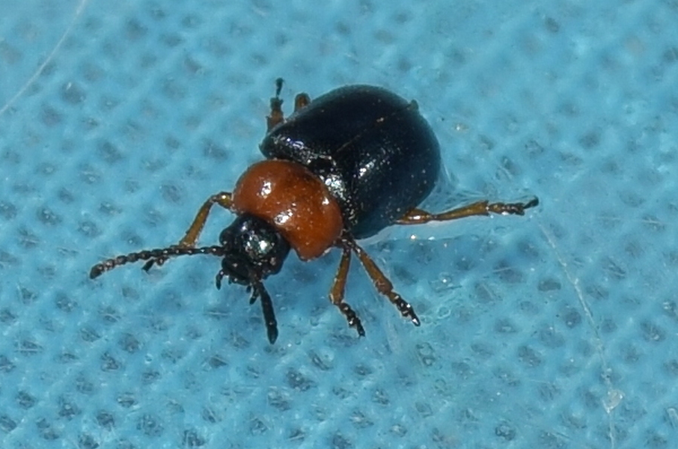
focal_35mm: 224
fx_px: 4210
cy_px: 226
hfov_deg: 9.2
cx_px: 330
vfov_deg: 6.1
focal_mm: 140
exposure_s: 1/160
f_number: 13
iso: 100
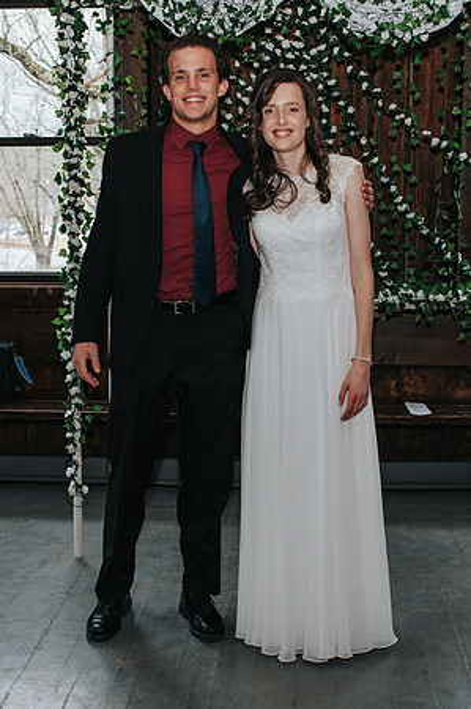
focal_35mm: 55
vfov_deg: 36.2
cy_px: 370
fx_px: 1083
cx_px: 243
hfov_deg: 24.5
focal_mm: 35
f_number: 4.5
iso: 1000
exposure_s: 1/200
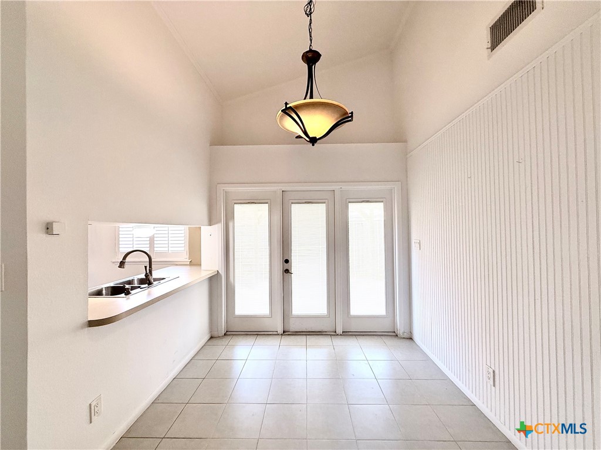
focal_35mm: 14
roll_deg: +0.7
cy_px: 225
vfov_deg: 85.7
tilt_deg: +1.4
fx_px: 243
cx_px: 300
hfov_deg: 102.1
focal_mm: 2.22
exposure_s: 1/120
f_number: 2.2
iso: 125
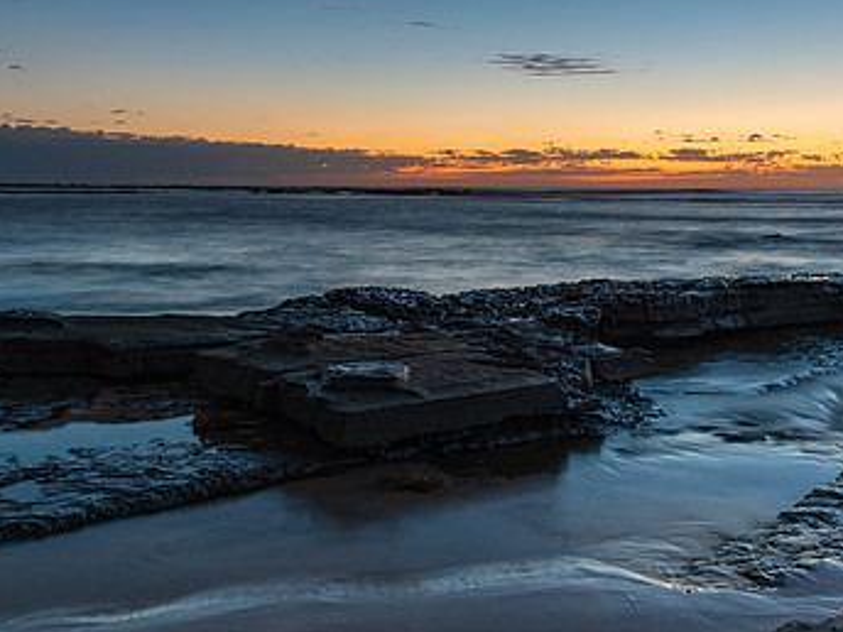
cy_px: 249
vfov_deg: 36.7
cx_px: 507
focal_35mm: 39
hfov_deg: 47.6
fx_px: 950
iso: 250
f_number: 7.1
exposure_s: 6
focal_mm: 24
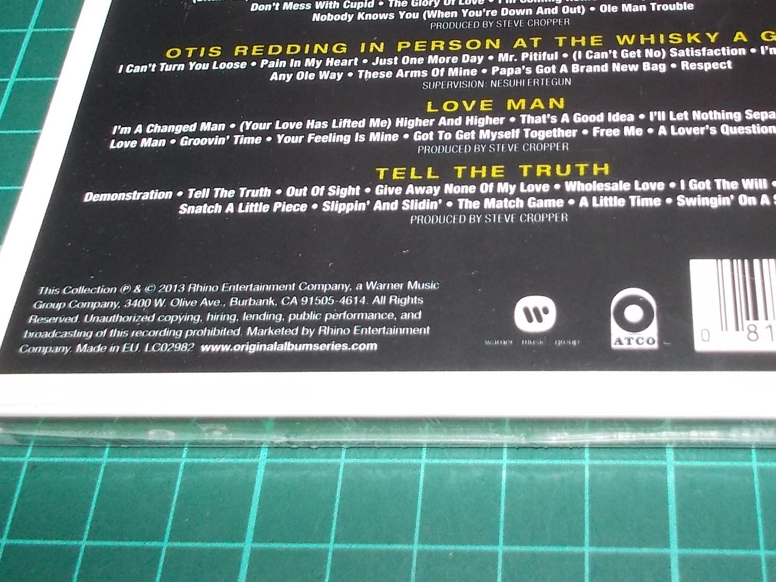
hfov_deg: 39.2
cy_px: 102
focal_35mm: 48
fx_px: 1076
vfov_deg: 29.5
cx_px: 522
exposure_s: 1/30
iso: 200
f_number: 3.3
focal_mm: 4.1
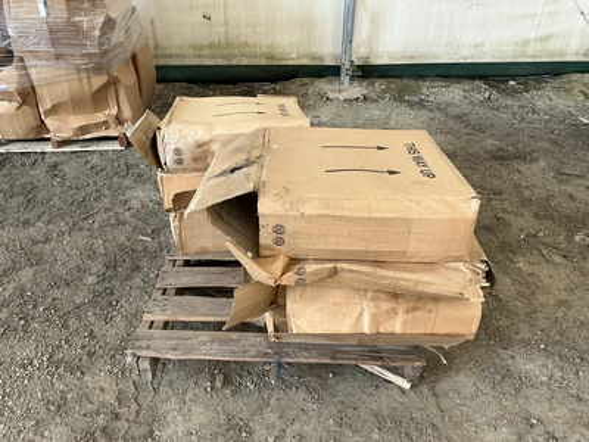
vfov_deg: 49.7
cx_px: 294
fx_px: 476
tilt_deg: -30.8
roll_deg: -0.2
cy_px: 221
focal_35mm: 28
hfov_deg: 63.4
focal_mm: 3
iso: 50
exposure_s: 1/122
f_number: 1.8
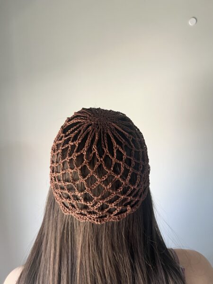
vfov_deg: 67.3
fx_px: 213
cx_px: 106
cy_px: 142
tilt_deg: -12.8
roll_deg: +3.1
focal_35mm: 26
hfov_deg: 53.1
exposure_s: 1/50
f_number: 1.5
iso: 80
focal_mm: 5.7
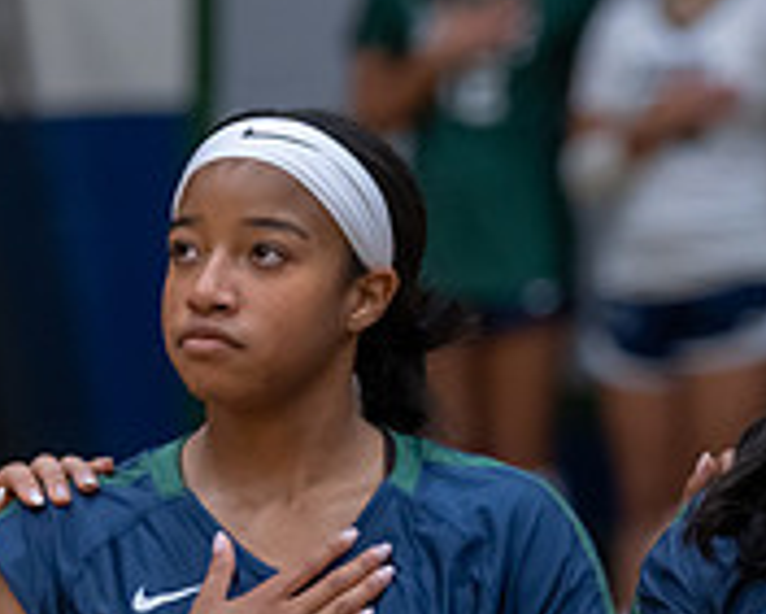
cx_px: 853
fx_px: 9845
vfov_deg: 3.6
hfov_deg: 4.4
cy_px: 588
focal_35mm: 434
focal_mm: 131
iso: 1600
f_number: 2.8
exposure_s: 1/320
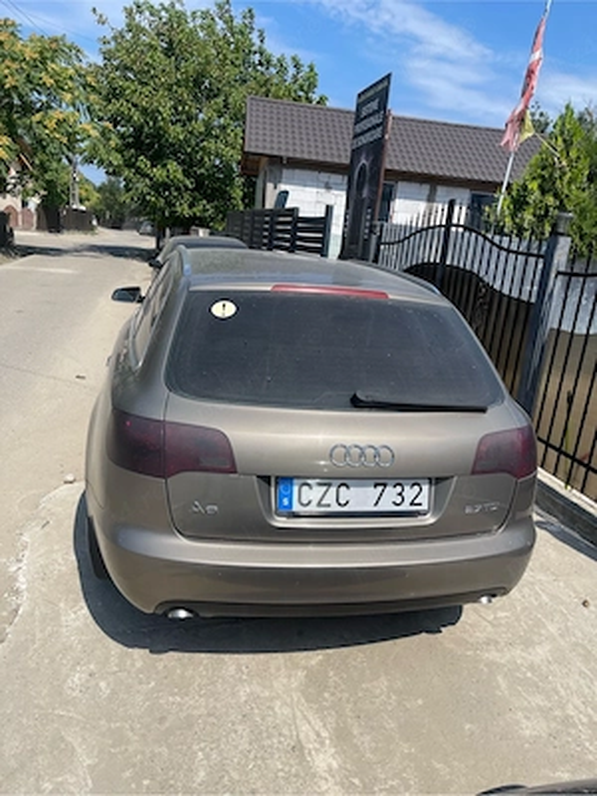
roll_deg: -7.3
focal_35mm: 25
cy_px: 398
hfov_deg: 54.9
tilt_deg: -14.5
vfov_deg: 69.4
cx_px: 298
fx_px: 575
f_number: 1.6
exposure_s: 1/4049
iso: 32
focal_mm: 5.1
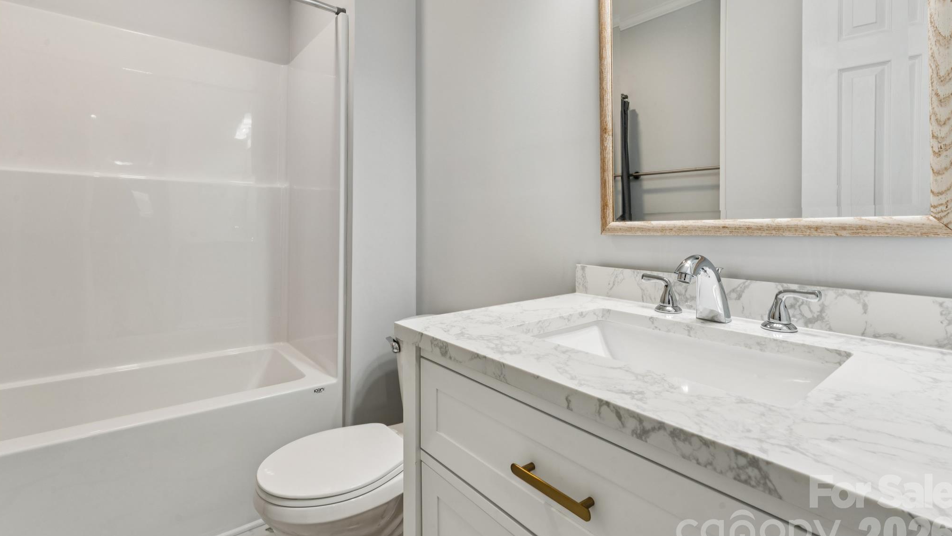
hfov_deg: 95.9
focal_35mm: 17
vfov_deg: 63.8
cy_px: 246
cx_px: 477
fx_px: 429
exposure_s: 1/8
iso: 200
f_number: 13
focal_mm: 16
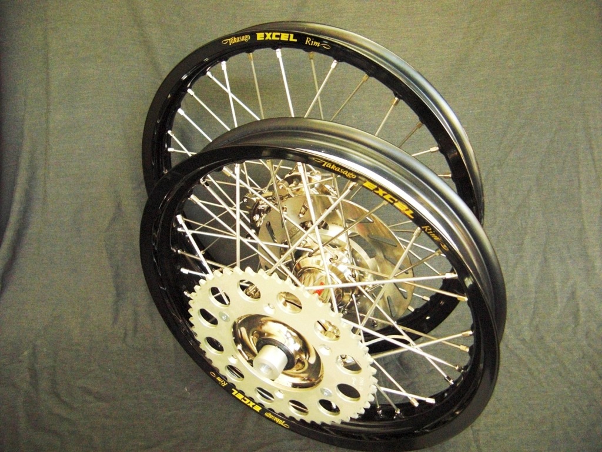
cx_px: 301
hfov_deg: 63.4
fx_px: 487
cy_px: 226
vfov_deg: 49.7
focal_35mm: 28
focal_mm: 4.9
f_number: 2.6
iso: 800
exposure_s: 1/80
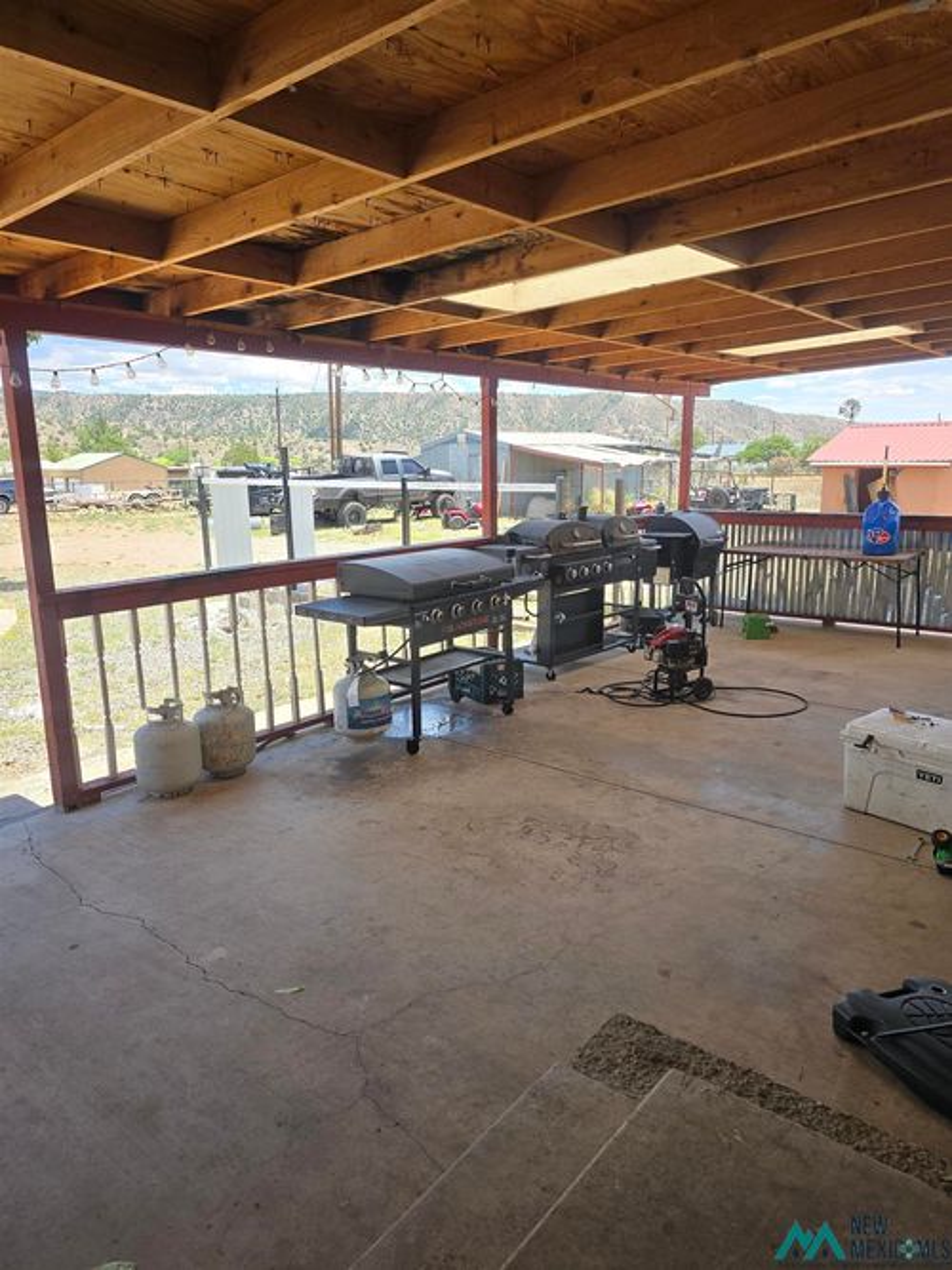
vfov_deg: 73.9
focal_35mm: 23
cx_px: 476
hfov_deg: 58.9
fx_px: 844
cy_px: 635
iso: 12
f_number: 1.7
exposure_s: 1/326
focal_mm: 6.3
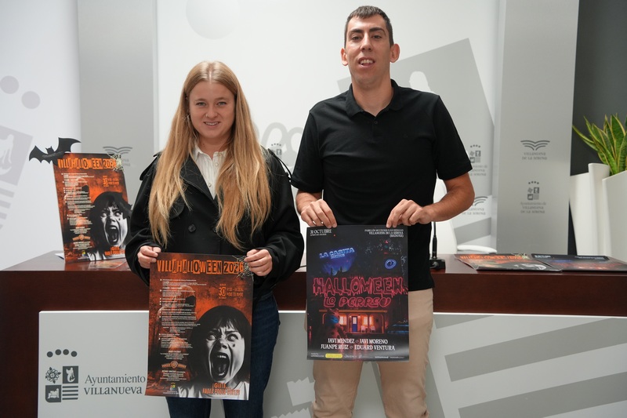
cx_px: 314
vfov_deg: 31.9
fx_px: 731
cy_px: 209
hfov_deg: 46.4
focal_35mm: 42
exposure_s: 1/160
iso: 2500
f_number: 4
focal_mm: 42
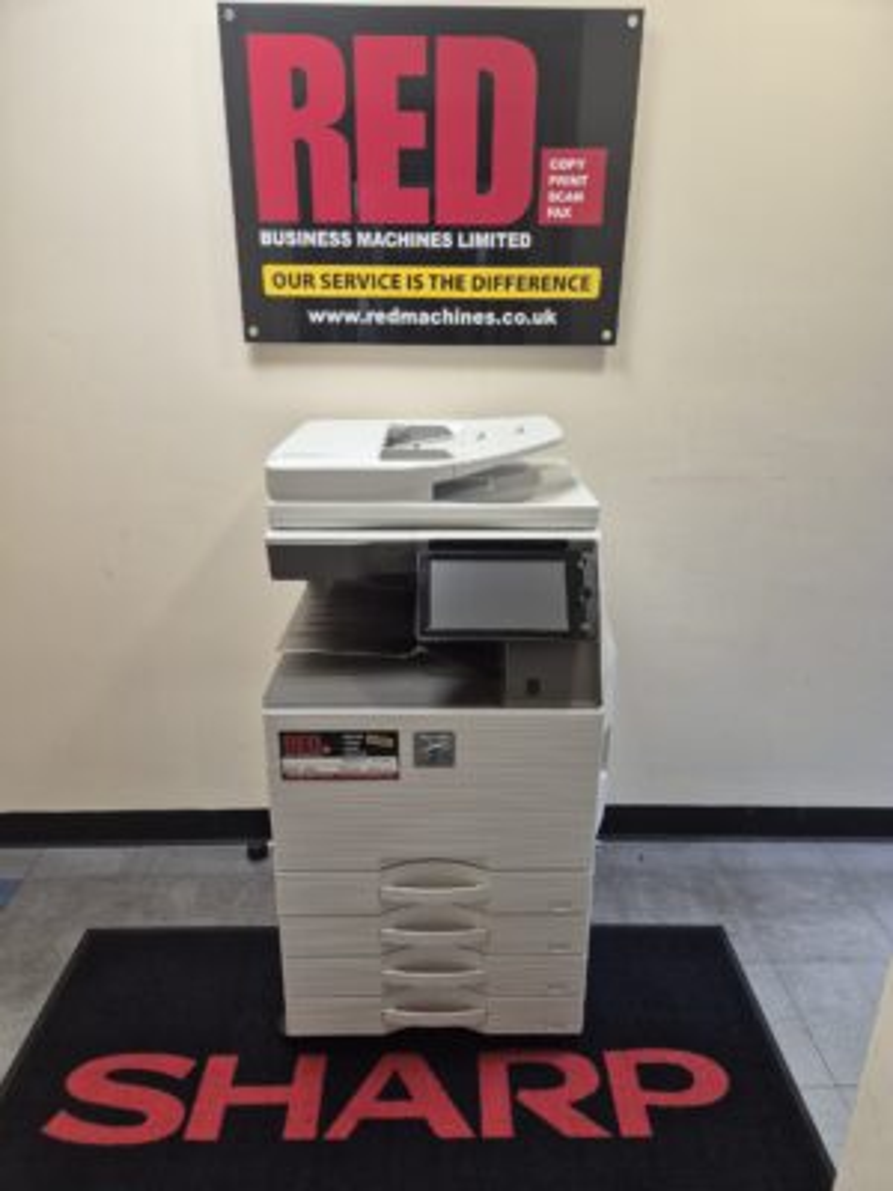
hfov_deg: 58.9
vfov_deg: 73.9
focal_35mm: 23
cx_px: 446
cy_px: 596
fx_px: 791
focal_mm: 5.4
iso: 125
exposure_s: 1/100
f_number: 1.8
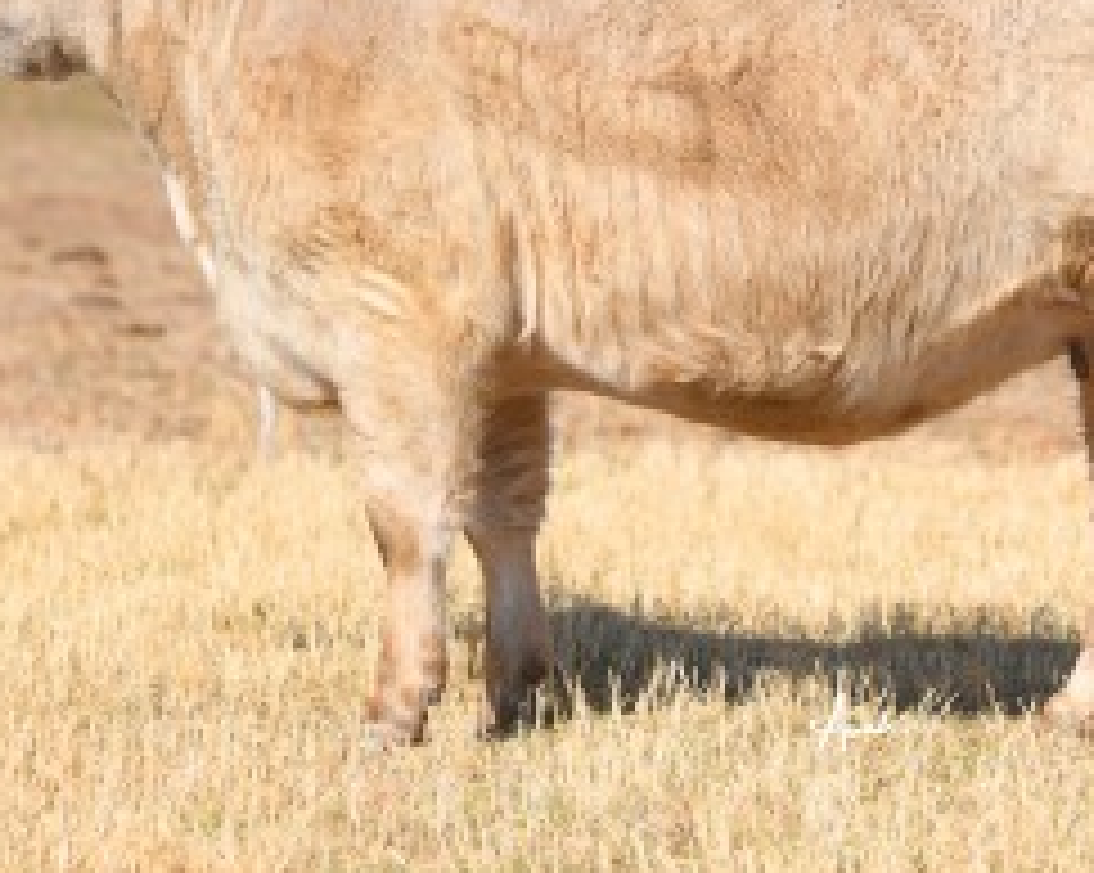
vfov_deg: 6.4
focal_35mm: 241
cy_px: 274
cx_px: 680
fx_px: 7797
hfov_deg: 8.0
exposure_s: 1/1250
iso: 100
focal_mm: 130
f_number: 3.5
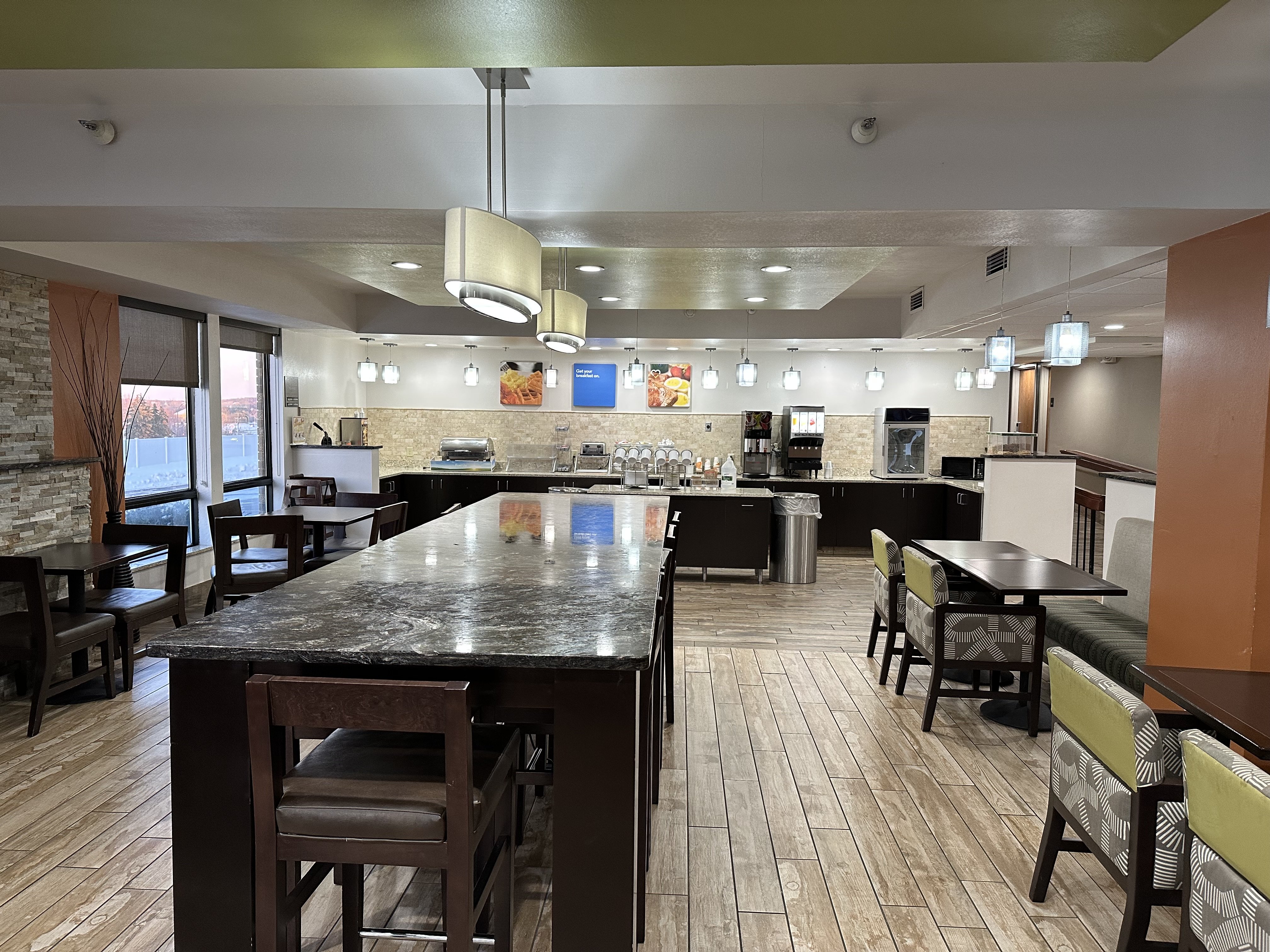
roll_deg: -0.4
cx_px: 635
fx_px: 881
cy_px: 476
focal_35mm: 24
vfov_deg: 56.8
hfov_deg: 71.6
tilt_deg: -4.9
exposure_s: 1/120
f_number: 1.78
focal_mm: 6.86
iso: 200
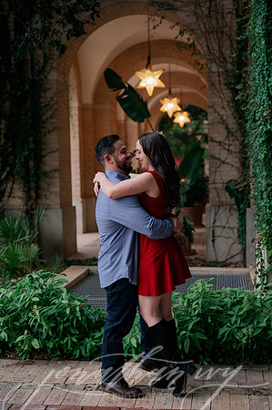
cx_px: 136
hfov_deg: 26.9
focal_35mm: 50
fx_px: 568
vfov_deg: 39.6
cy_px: 205
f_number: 2.5
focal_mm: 50
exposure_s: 1/500
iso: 1250
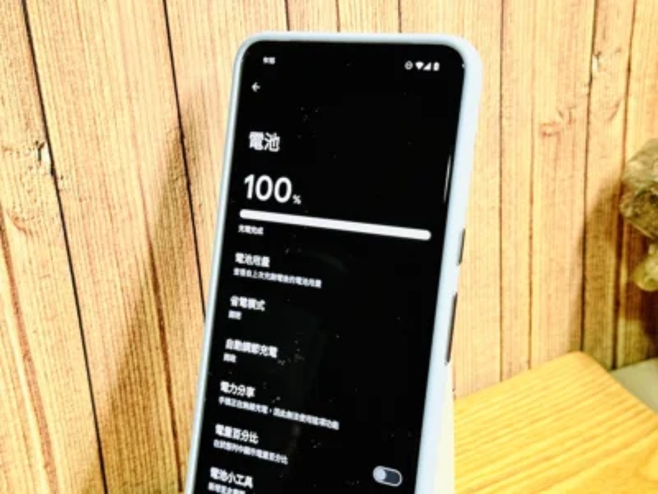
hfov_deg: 39.7
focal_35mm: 48
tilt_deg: -20.9
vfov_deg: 30.3
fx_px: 912
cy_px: 247
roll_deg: +2.4
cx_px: 329
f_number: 1.78
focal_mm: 6.86
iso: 500
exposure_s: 1/40
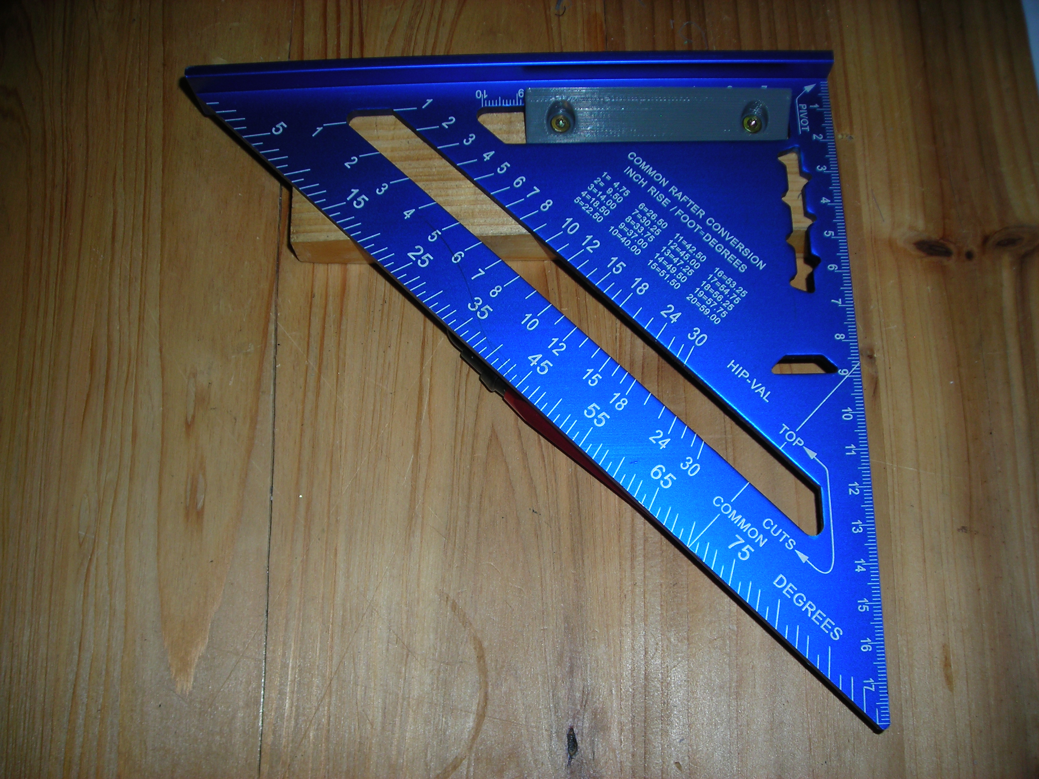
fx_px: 1141
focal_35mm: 38
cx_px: 520
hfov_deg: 49.0
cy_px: 390
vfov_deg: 37.7
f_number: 6.4
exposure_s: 1/60.1
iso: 50
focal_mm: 6.3
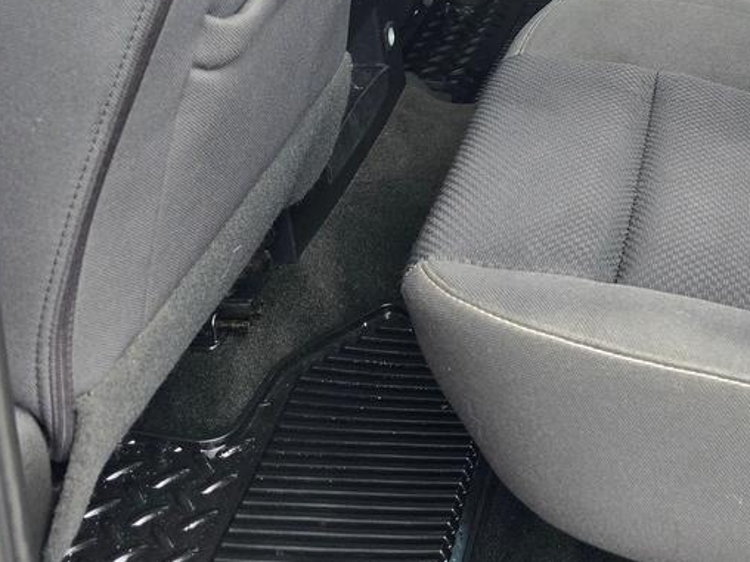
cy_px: -90
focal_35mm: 58
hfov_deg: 31.3
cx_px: 712
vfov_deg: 23.3
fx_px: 1257
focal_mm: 6.3
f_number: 1.7
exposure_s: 1/180
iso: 50
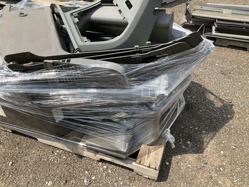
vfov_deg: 48.2
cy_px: 94
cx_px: 124
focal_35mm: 29
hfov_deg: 61.7
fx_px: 209
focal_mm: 3
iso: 25
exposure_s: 1/1377
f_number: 1.8
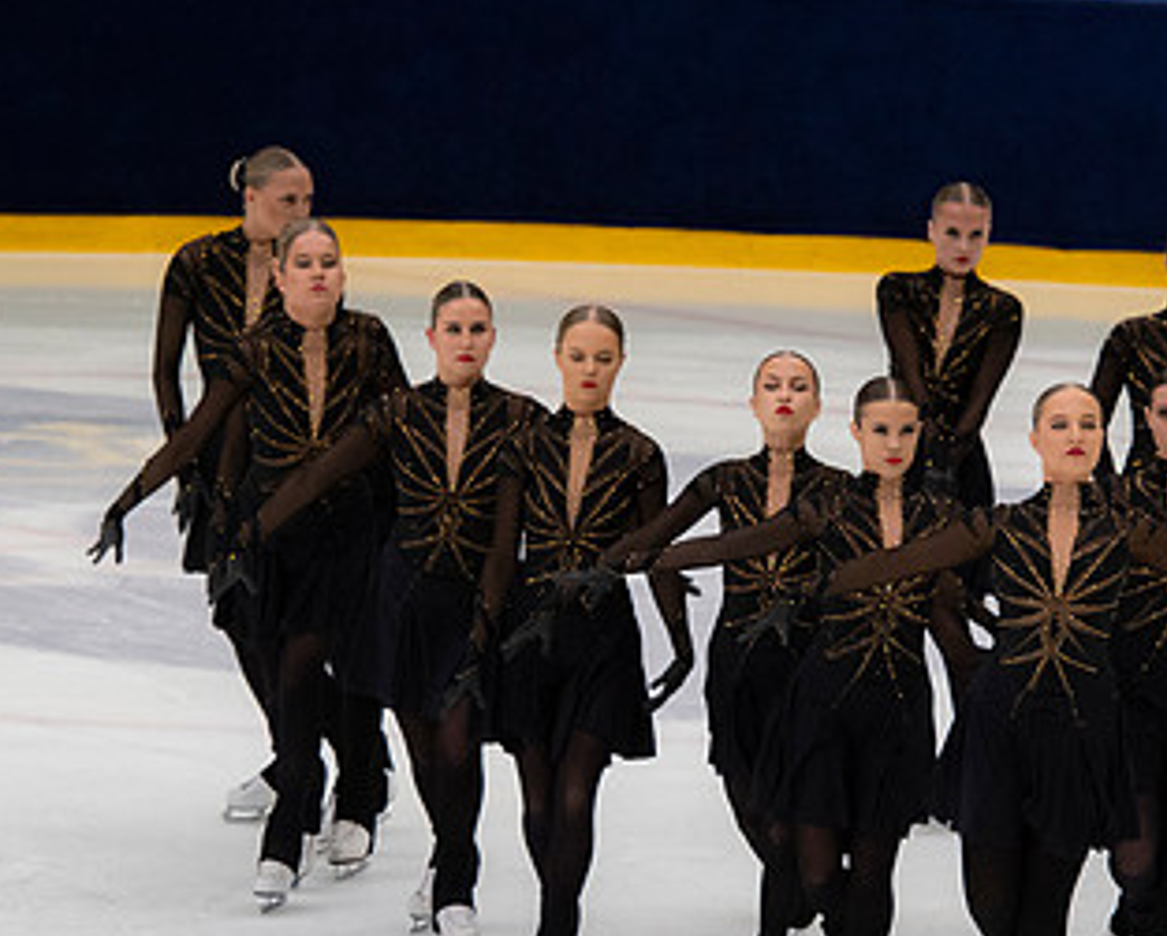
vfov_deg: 3.8
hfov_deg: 4.8
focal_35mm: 404
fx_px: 13967
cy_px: 565
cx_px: 820
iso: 1250
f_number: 5.6
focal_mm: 155
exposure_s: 1/320
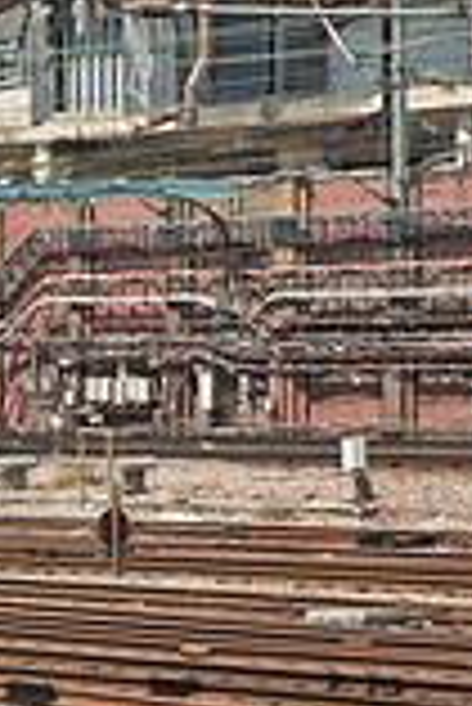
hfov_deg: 4.6
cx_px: -818
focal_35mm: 288
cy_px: 560
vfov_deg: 7.1
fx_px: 5651
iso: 200
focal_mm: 52
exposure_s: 1/200
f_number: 7.1
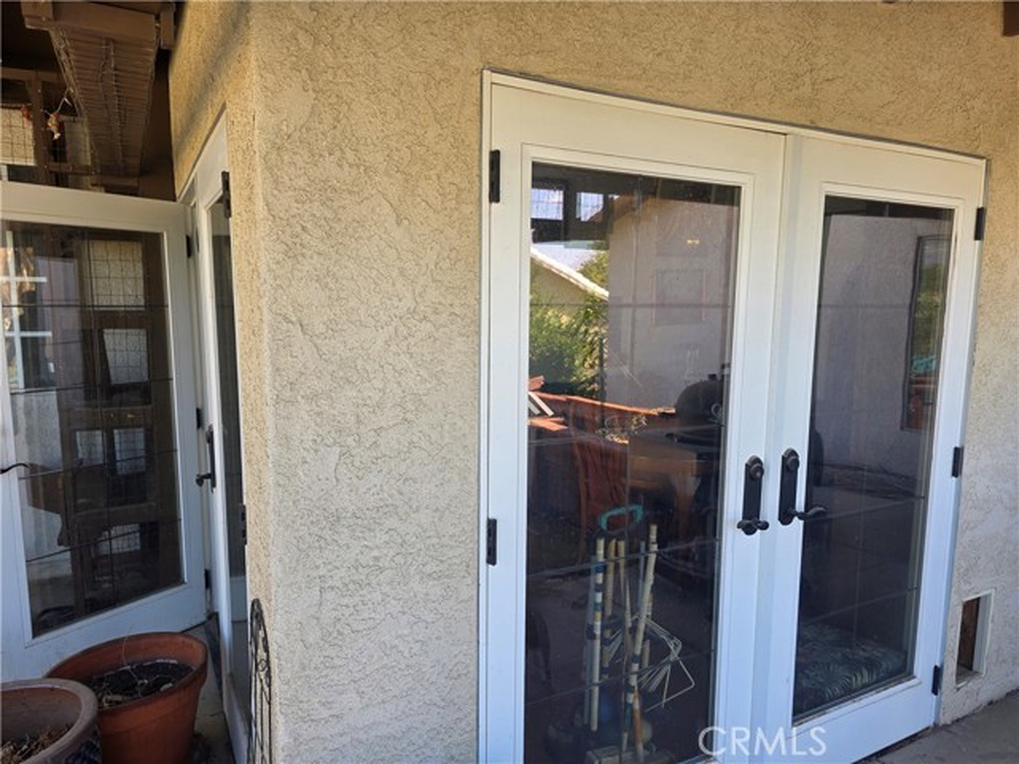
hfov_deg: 73.9
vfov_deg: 58.9
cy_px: 382
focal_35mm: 23
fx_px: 677
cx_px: 510
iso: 32
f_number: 1.7
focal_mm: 6.3
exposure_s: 1/180
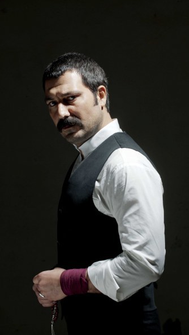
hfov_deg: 9.5
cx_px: 100
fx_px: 1132
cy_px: 168
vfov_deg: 16.9
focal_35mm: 127
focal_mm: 120
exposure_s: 1/100
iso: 100
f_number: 7.1
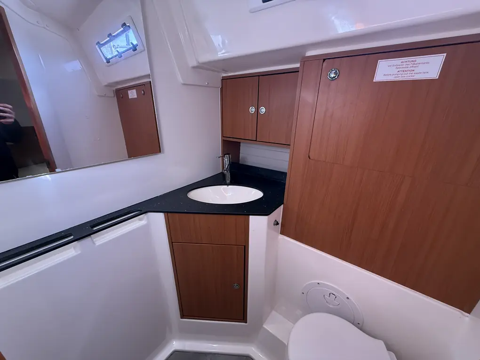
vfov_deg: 85.7
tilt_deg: -22.0
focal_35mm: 14
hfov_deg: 102.1
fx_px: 194
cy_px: 180
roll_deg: -0.1
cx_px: 240
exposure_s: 1/99
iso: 320
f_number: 2.2
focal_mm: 2.22
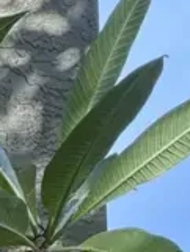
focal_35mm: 89
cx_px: -258
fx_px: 650
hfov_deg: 12.9
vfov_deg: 17.2
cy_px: 477
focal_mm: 2.22
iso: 40
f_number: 2.2
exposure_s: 1/186
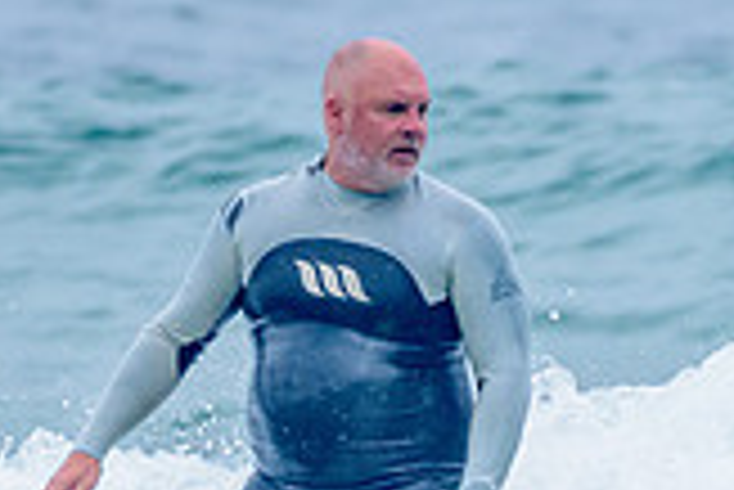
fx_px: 45527
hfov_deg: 0.9
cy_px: 465
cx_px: 379
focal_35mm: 2231
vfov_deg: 0.6
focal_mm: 500
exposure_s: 1/2000
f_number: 5.6
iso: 800
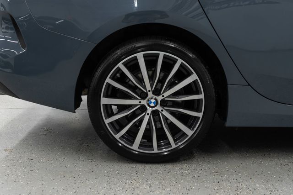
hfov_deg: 46.4
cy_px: 98
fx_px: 342
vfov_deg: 31.9
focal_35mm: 42
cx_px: 146
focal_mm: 28
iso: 250
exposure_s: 1/50
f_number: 3.2
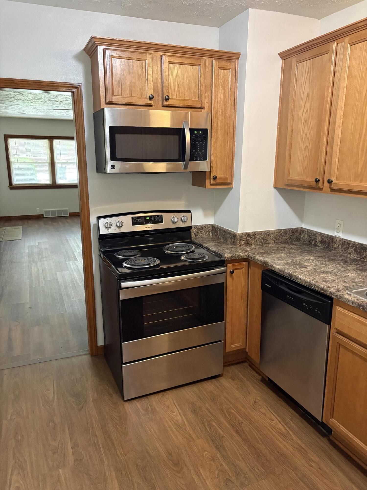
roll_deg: -0.4
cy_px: 245
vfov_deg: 67.3
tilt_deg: -12.5
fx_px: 368
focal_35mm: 26
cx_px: 184
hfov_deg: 53.1
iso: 400
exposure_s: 1/60
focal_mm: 5.96
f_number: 1.6
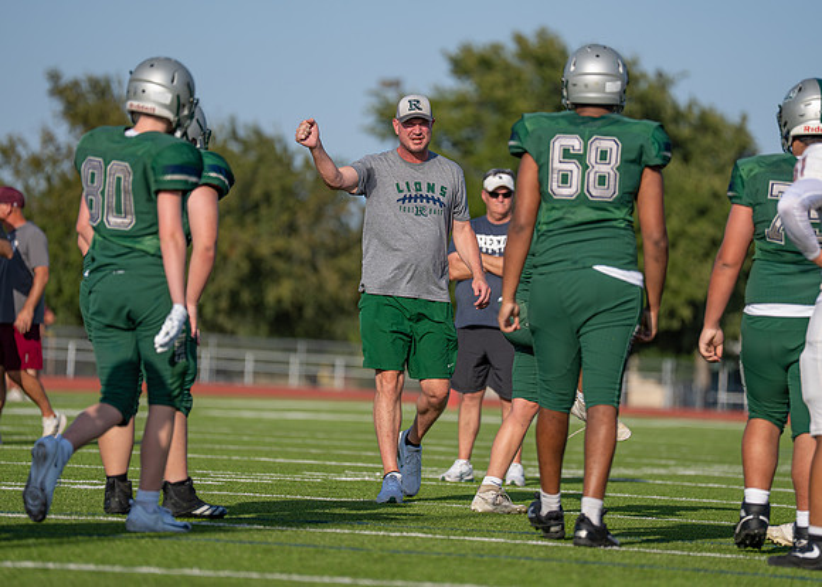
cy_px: 266
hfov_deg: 8.7
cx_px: 416
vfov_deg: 6.2
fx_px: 5383
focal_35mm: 231
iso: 160
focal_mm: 200
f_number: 2.8
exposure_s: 1/3200
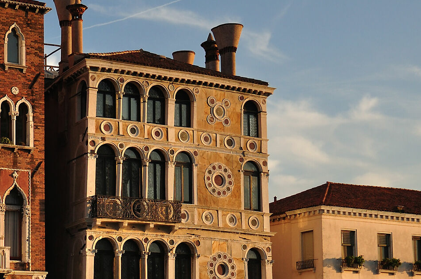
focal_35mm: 94
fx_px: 1101
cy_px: 242
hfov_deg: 21.5
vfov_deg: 14.3
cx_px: 103
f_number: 4
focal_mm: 25
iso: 200
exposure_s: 1/750
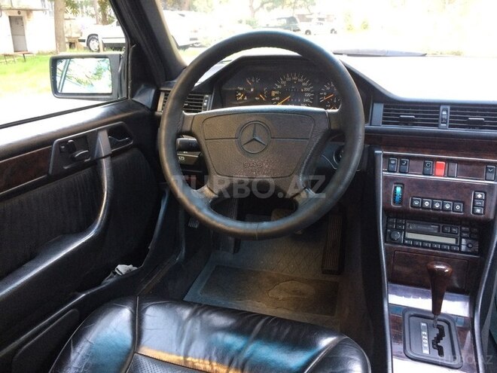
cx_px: 248
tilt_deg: -22.5
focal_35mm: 29
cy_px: 186
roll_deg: +0.5
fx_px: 416
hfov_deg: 61.7
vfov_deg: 48.2
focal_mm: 4.15
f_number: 2.2
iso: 200
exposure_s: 1/33
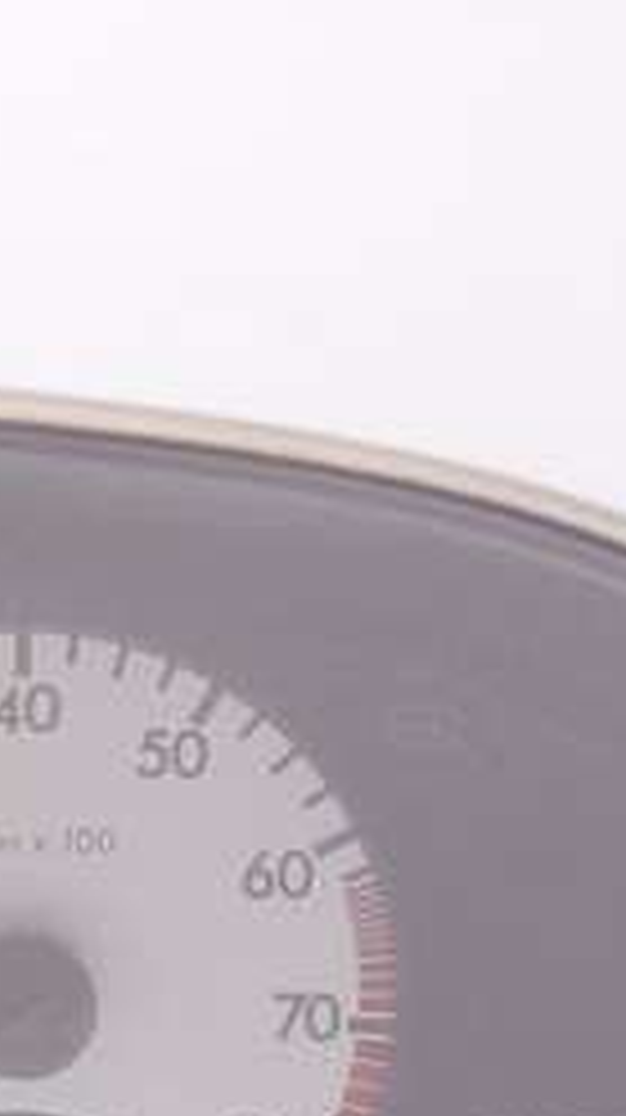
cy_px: 1066
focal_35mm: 156
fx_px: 4616
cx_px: -540
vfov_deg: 13.6
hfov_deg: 7.5
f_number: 3.2
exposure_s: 1/50
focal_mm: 17.8
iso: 250
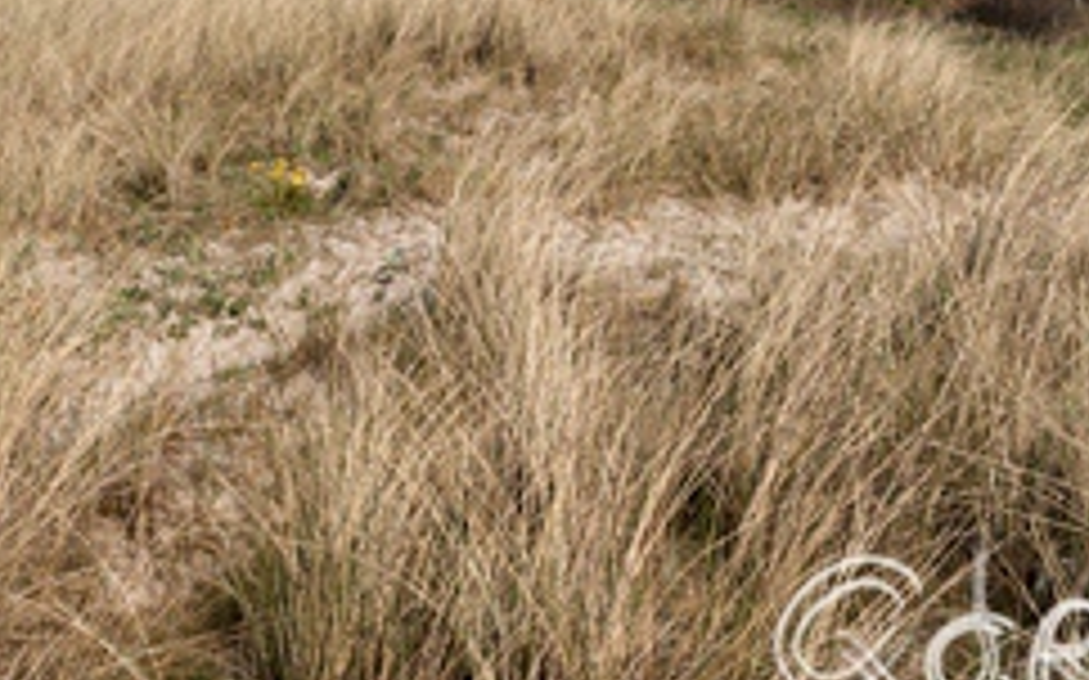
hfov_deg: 34.5
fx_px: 1691
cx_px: 202
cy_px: 7
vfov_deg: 21.9
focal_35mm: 57
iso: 100
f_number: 10
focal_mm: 18
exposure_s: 1/250
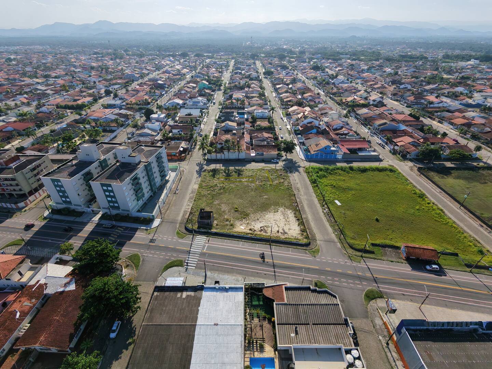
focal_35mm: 16
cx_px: 246
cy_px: 184
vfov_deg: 78.1
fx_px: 227
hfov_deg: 94.5
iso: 460
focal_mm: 3.05
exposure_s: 1/3200
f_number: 2.2
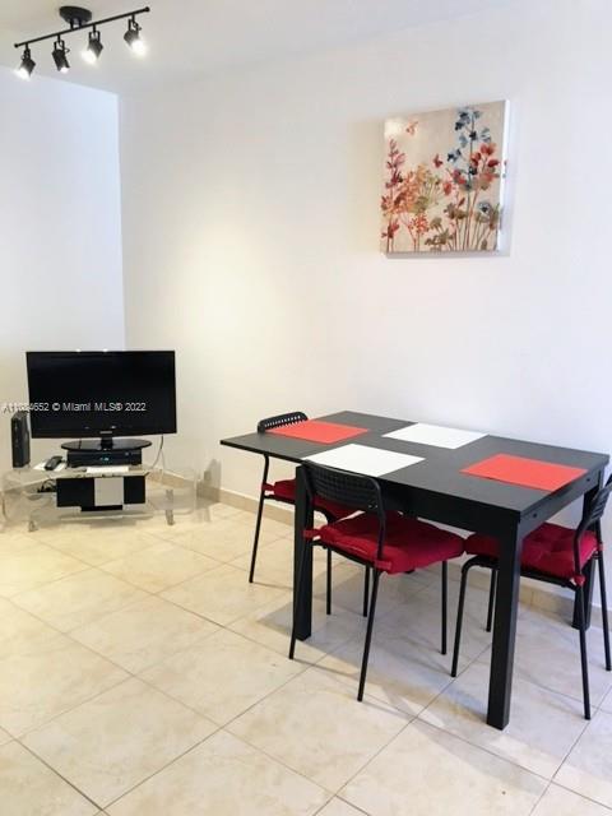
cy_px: 408
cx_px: 306
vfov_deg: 61.7
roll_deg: -0.8
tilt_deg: -10.7
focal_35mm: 29
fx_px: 684
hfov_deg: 48.2
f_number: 2.2
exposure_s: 1/30
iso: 125
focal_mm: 4.15
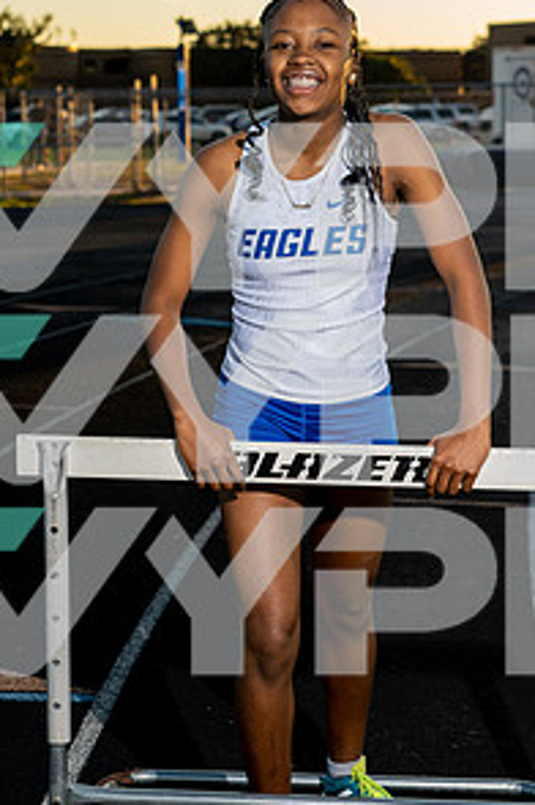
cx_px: 289
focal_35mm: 84
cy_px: 401
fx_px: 1877
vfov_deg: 24.2
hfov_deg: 16.2
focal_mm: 55
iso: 125
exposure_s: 1/200
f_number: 4.5
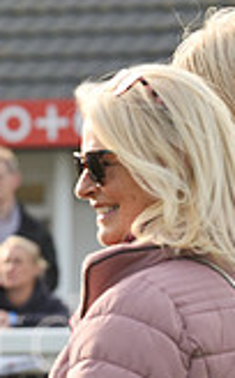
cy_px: 356
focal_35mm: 487
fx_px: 5008
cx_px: -214
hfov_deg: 2.7
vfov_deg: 4.3
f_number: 5.6
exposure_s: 1/1000
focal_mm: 135
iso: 640
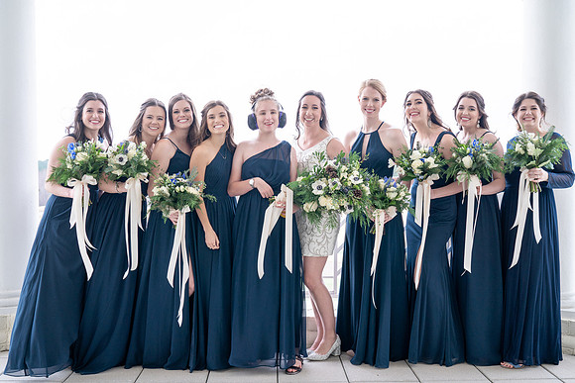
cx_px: 284
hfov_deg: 51.4
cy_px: 199
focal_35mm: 37
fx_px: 597
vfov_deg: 35.6
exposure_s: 1/250
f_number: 4
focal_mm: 35
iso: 200
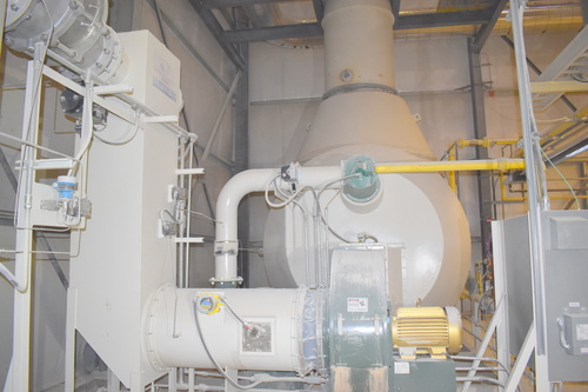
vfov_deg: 47.9
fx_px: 441
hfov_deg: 67.4
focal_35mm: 27
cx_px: 294
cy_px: 196
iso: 800
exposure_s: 1/200
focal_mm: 18
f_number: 4.5
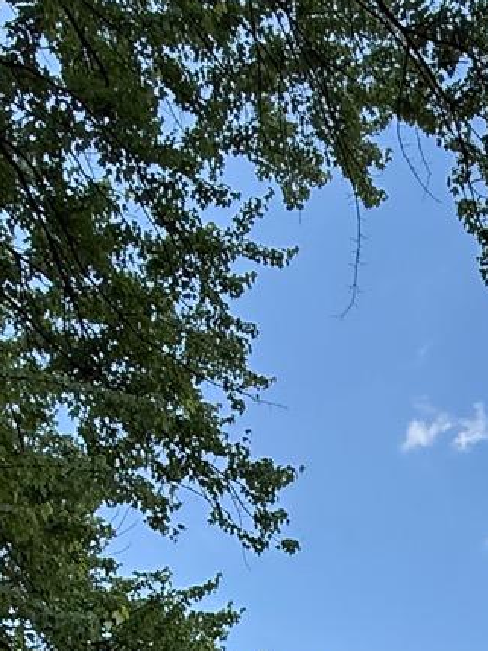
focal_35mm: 67
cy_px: 990
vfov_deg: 23.1
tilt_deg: +14.3
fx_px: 1259
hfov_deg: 20.4
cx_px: 604
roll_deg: -3.3
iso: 64
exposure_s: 1/625
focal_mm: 2.22
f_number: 2.2
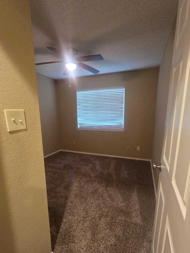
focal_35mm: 16
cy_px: 139
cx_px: 93
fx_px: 117
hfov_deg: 78.1
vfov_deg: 94.2
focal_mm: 2.2
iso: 800
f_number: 2.2
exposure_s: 1/60
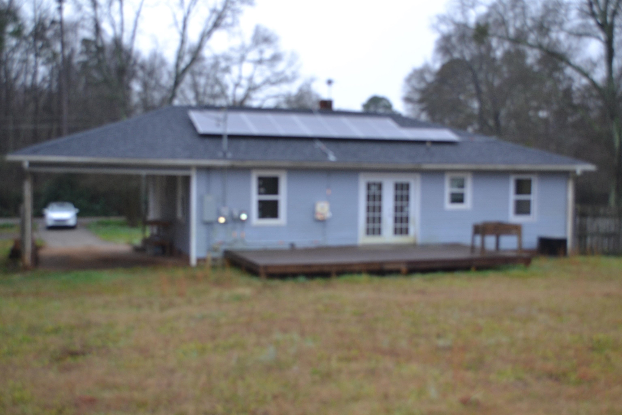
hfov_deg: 45.0
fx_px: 752
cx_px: 311
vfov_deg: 30.8
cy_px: 208
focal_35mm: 44
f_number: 4.5
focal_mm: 29
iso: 320
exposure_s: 1/125
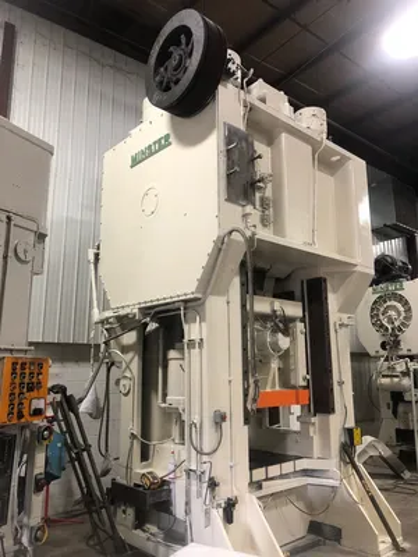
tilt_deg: +11.8
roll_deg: +0.0
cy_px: 278
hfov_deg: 49.7
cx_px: 209
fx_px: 451
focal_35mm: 28
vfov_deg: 63.4
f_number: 1.8
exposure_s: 1/15
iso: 40
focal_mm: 3.99
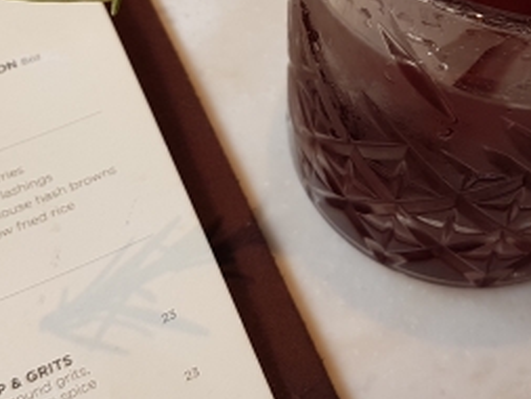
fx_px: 1105
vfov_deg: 19.8
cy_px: -3
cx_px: 416
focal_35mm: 72
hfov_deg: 26.6
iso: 40
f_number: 1.7
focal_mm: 4.2
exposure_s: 1/170
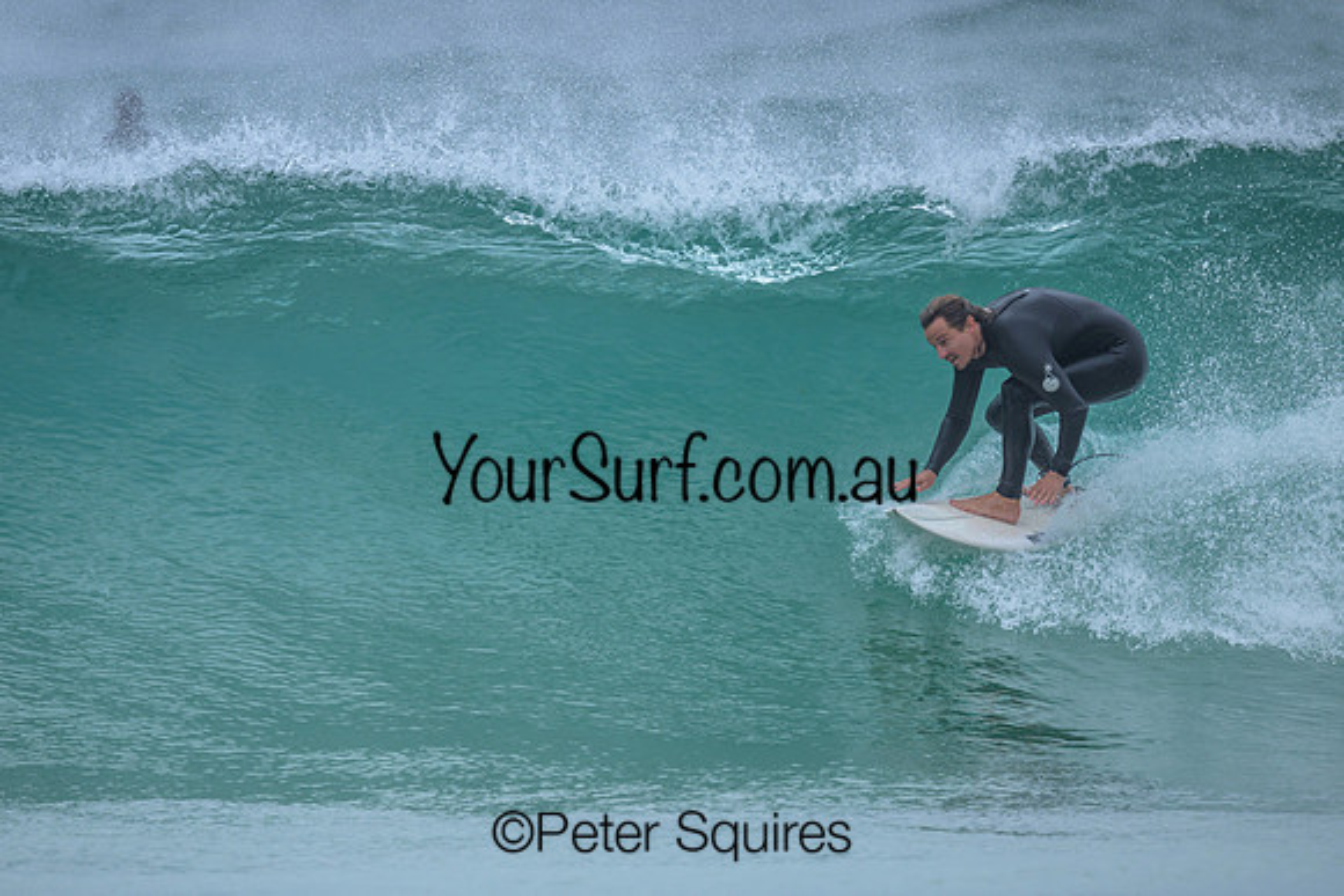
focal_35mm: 908
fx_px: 33896
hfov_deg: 2.3
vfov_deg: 1.5
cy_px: 491
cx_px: 637
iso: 560
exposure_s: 1/2000
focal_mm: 800
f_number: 6.3
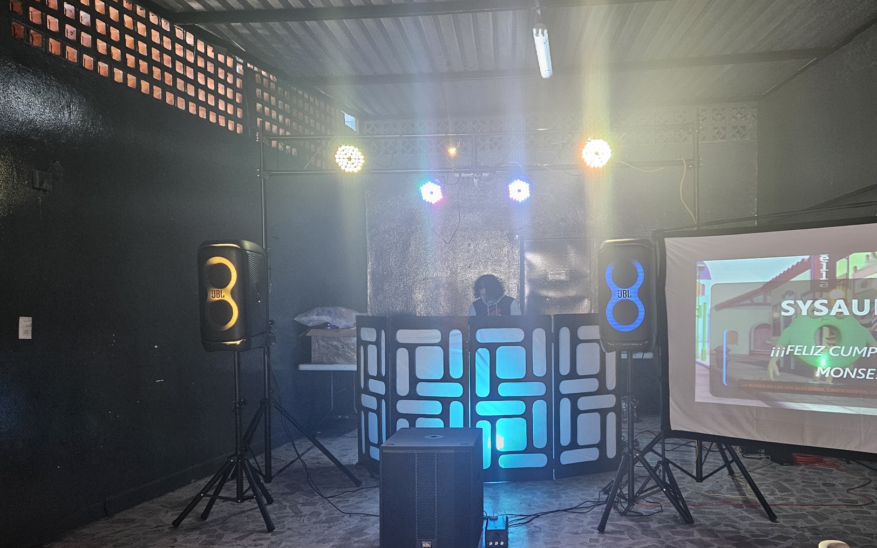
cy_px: 324
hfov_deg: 62.4
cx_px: 518
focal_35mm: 30
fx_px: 717
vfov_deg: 41.7
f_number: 1.8
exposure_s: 1/60.7
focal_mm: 5.4
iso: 200
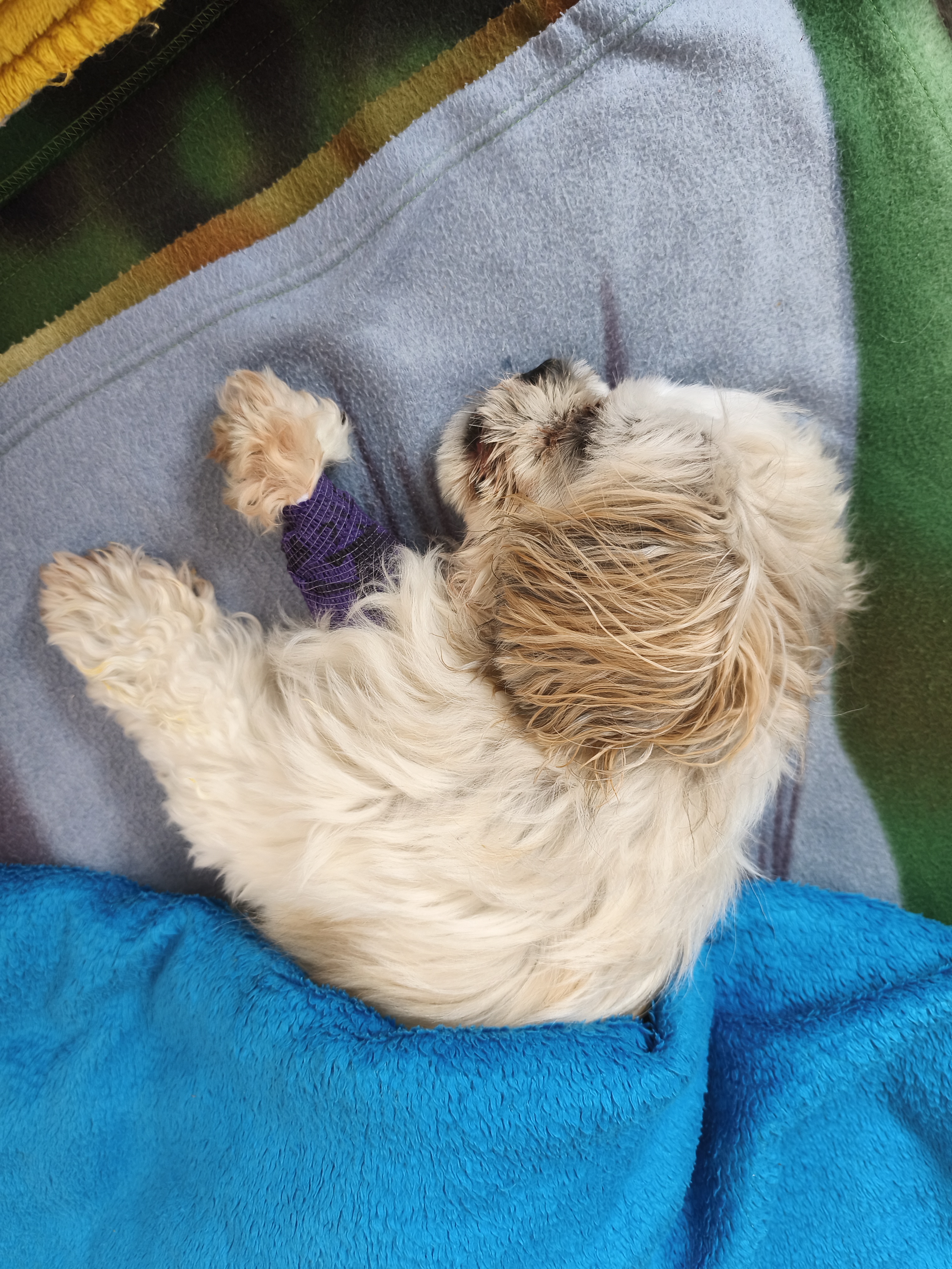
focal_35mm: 23
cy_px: 634
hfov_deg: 58.9
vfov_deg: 73.9
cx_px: 476
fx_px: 843
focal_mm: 6.14
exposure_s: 1/50
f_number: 1.65
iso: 800
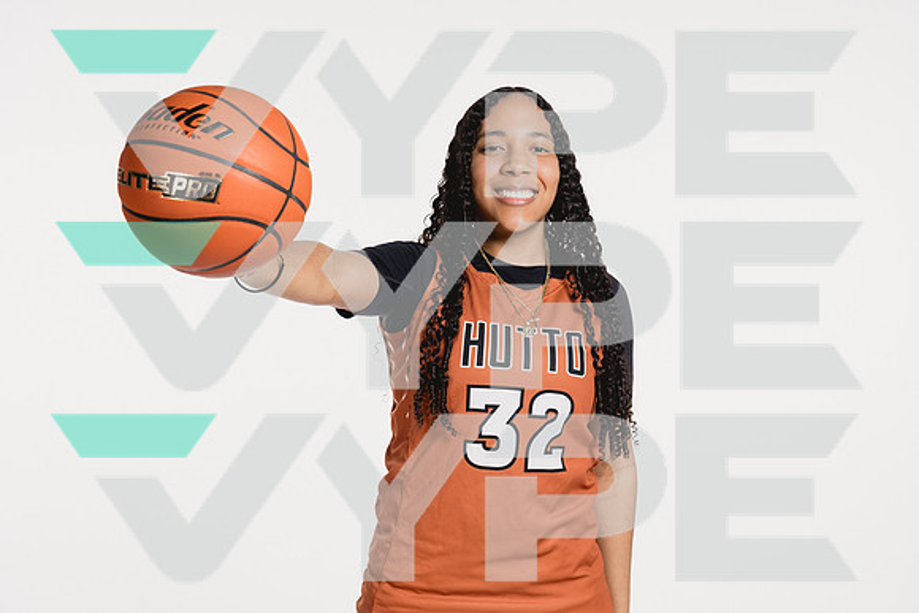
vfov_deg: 18.6
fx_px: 1872
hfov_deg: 27.6
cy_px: 306
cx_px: 480
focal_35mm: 73
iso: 640
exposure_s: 1/250
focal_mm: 70
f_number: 5.6
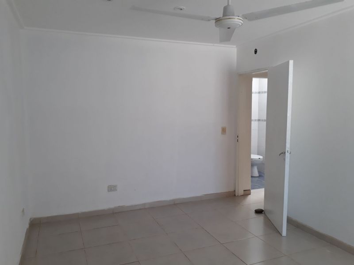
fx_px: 276
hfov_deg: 65.3
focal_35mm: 27
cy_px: 132
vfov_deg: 51.4
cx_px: 177
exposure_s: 1/33
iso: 64
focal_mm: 3.6
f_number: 1.9
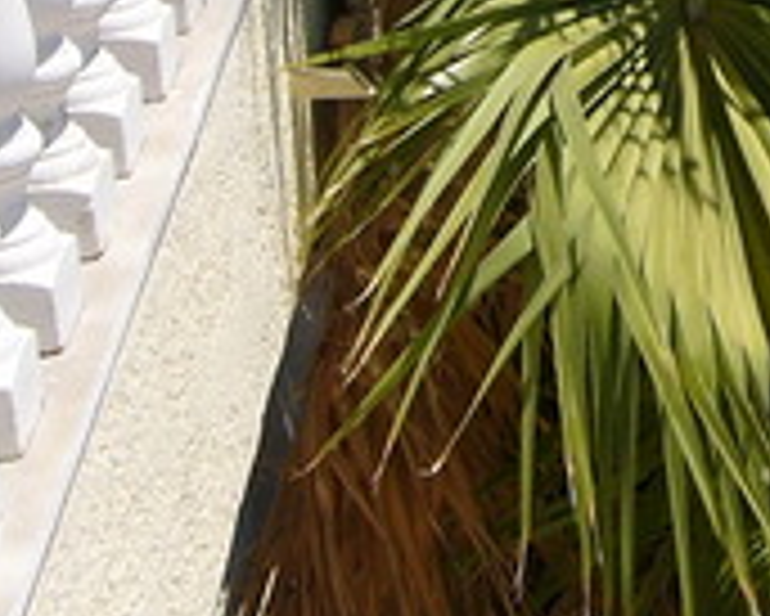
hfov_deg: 11.7
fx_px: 3740
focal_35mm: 164
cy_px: -139
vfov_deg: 9.3
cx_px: 639
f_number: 5.2
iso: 50
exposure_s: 1/500
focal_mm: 6
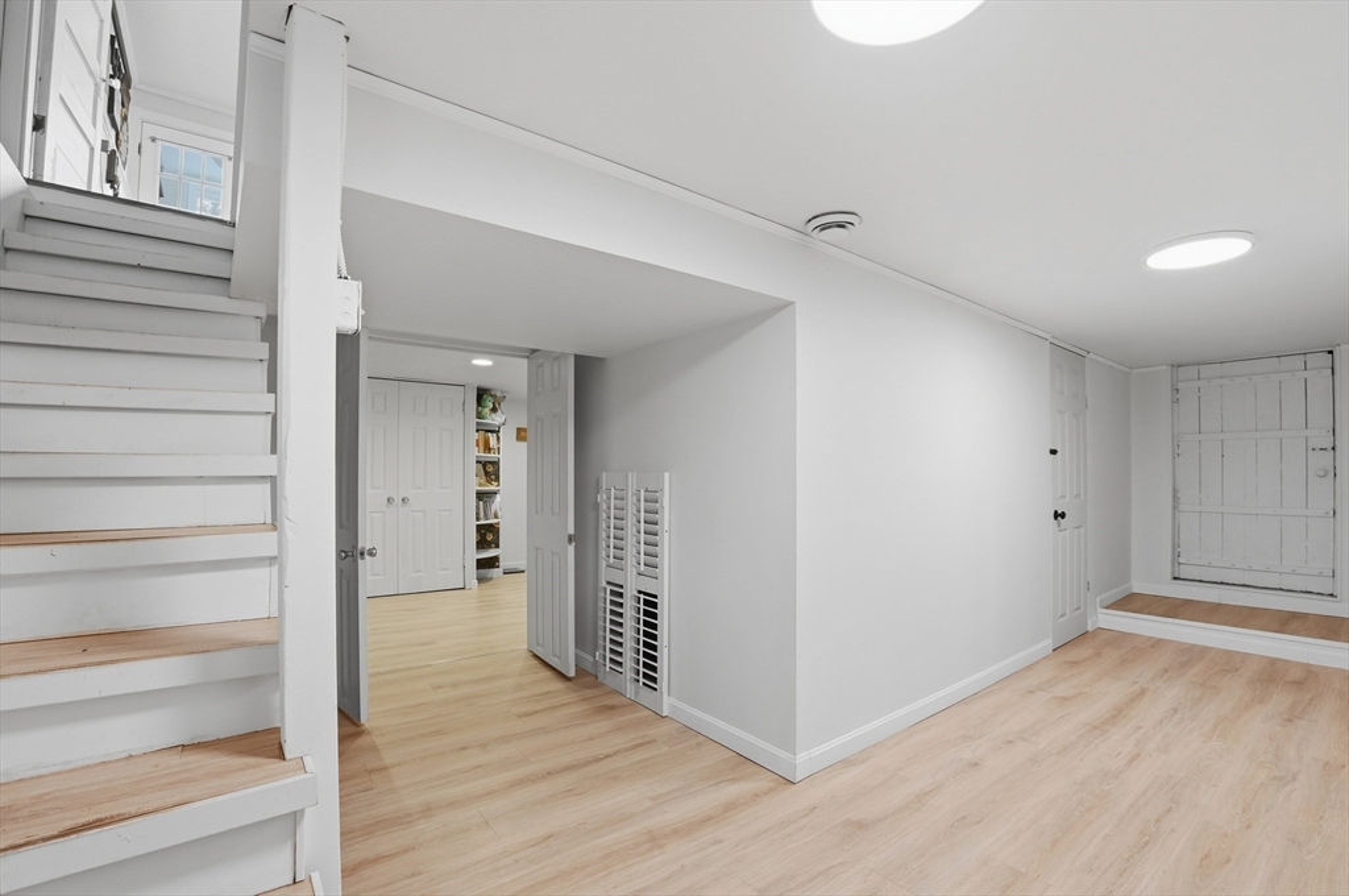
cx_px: 674
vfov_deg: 77.2
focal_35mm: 15
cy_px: 448
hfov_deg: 100.5
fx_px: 561
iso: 800
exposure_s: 1/60
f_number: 8
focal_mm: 10
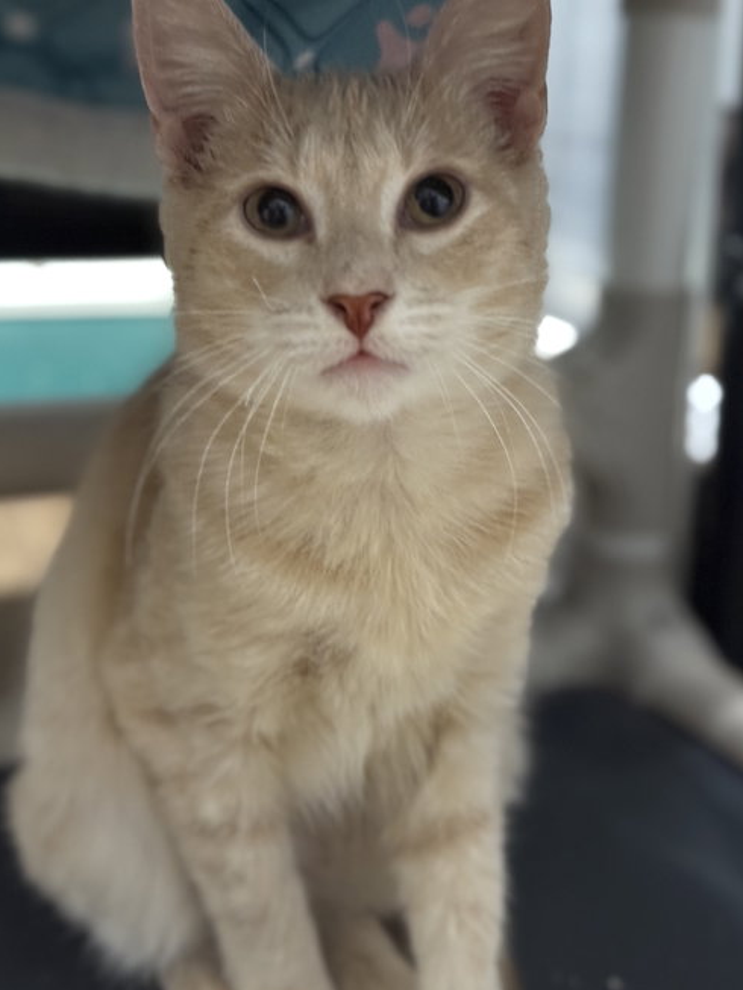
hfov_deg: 29.7
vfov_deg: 38.9
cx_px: 372
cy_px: 493
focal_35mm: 49
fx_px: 1402
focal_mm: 6.76
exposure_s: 1/24
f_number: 1.78
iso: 640
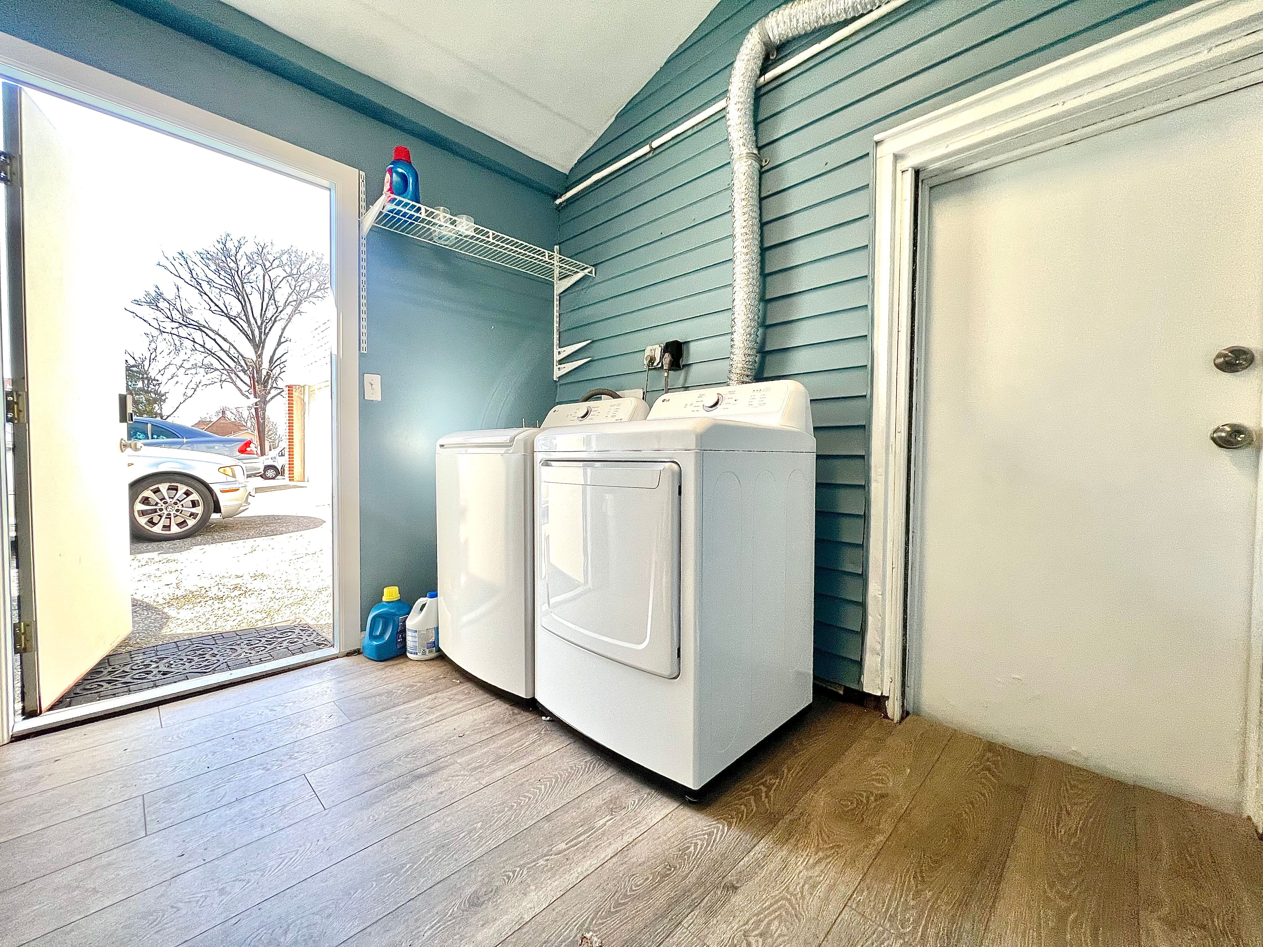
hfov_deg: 106.2
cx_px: 632
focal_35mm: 13
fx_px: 474
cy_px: 474
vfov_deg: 89.9
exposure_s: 1/120
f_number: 1.8
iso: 64
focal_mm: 1.57
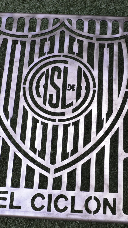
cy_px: 117
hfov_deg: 21.0
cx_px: 78
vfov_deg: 36.6
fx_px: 344
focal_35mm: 57
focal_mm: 20
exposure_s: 1/30
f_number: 9
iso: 400
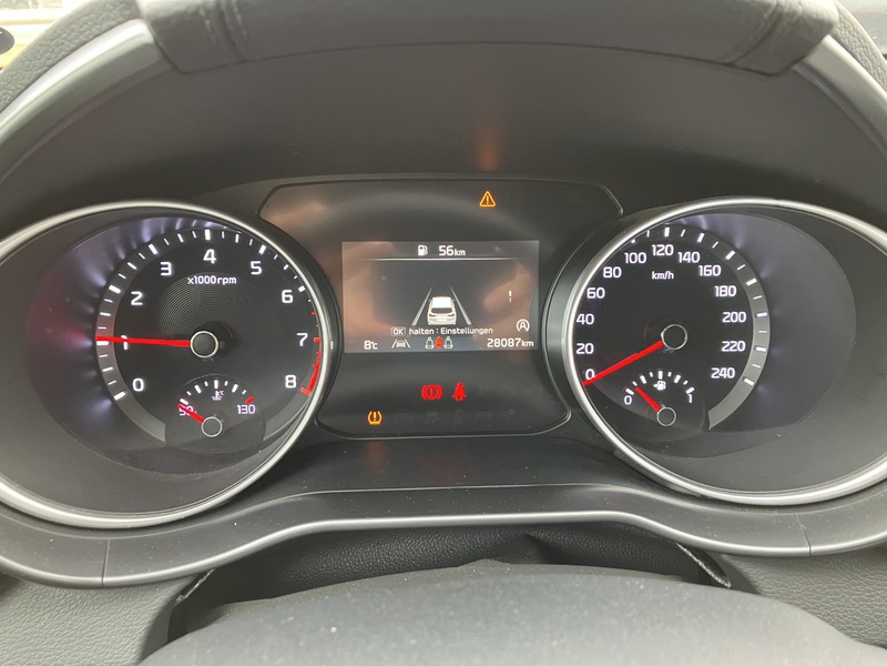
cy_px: 333
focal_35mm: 28
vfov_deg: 49.7
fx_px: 717
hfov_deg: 63.4
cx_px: 444
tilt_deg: -26.2
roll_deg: +1.5
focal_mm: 3.99
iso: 250
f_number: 1.8
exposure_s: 1/50
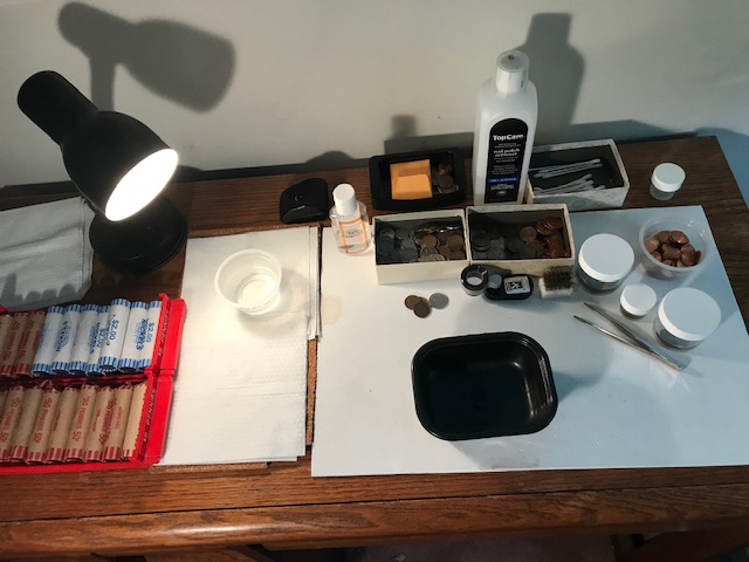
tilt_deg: -58.4
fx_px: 606
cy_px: 281
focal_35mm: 28
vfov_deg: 49.7
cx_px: 374
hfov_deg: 63.4
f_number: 1.8
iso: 25
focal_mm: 3.99
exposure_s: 1/30
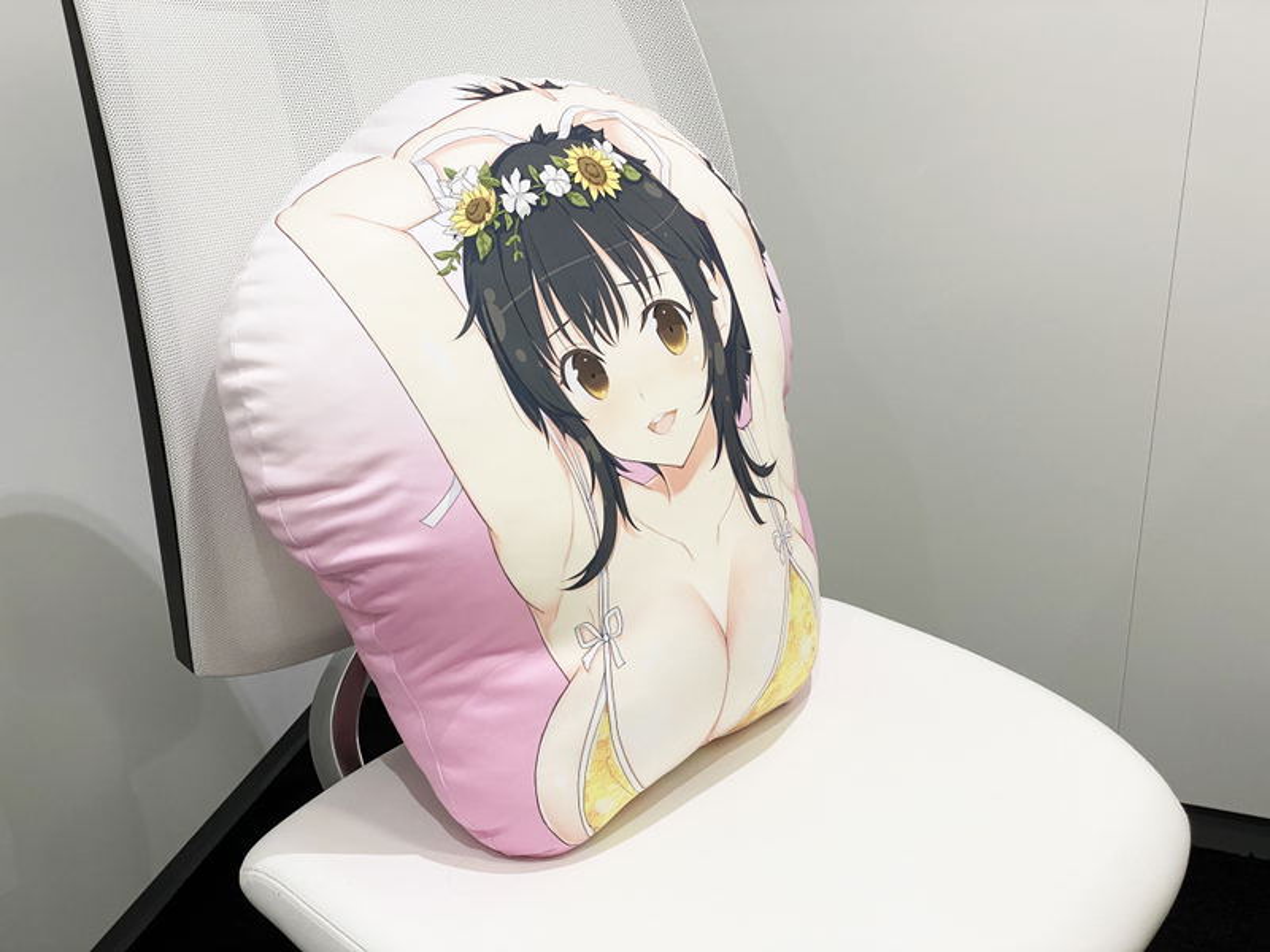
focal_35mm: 52
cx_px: 635
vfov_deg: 28.0
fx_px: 1908
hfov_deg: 36.8
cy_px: 476
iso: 100
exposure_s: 1/100
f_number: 2
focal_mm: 6
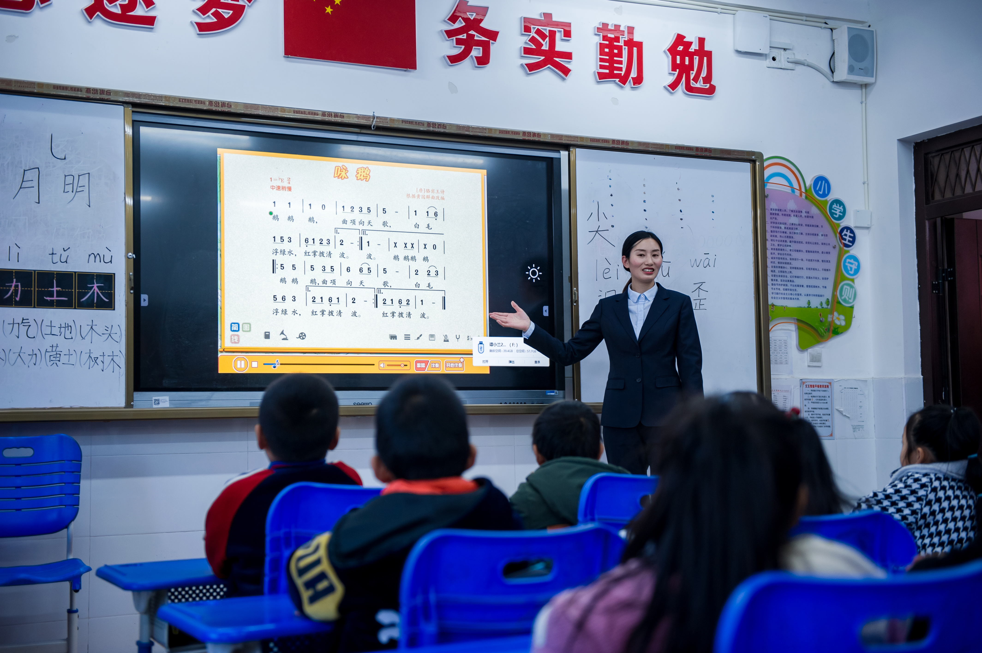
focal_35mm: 50
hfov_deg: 39.6
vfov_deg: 27.0
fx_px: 1363
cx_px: 491
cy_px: 326
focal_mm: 50
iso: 400
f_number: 2.8
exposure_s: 1/125
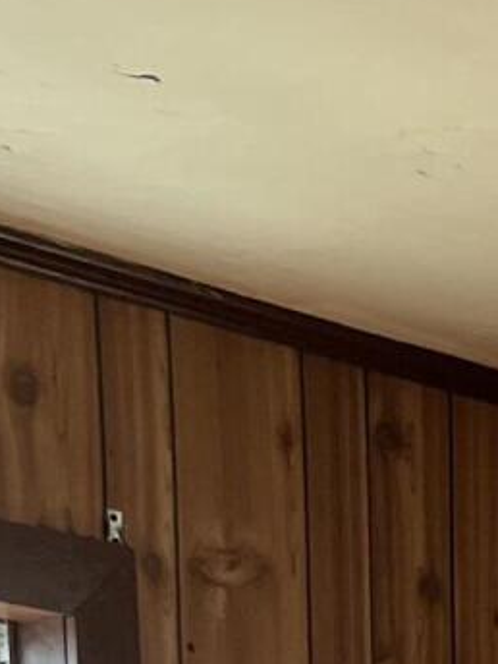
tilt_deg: -10.0
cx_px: 963
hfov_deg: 9.3
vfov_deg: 10.6
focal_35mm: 151
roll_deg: -0.2
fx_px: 2896
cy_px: 1747
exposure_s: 1/121
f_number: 1.5
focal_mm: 5.7
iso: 50
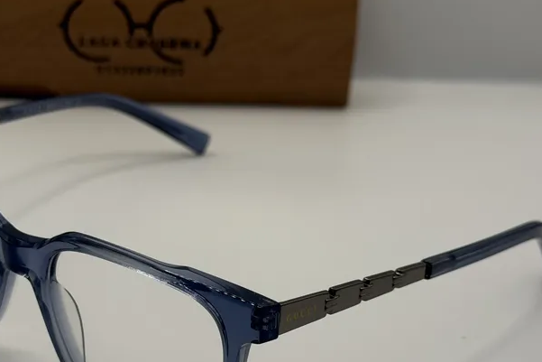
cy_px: 271
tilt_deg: -26.3
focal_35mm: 85
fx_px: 1280
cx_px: 204
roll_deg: -1.5
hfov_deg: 23.8
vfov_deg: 16.0
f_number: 1.78
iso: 64
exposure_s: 1/553
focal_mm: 6.76
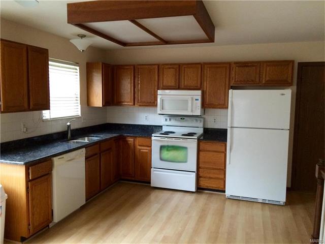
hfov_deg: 61.7
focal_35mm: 29
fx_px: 272
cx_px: 162
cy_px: 122
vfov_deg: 48.2
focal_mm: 4.15
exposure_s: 1/30
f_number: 2.2
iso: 250
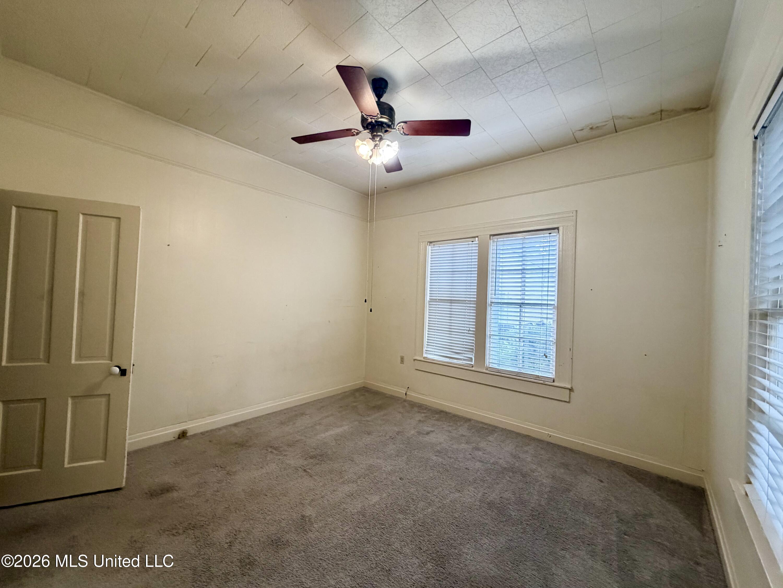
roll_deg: -1.3
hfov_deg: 102.1
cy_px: 294
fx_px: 317
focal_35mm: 14
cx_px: 392
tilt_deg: +1.0
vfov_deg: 85.7
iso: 320
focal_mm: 2.22
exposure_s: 1/120
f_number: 2.2
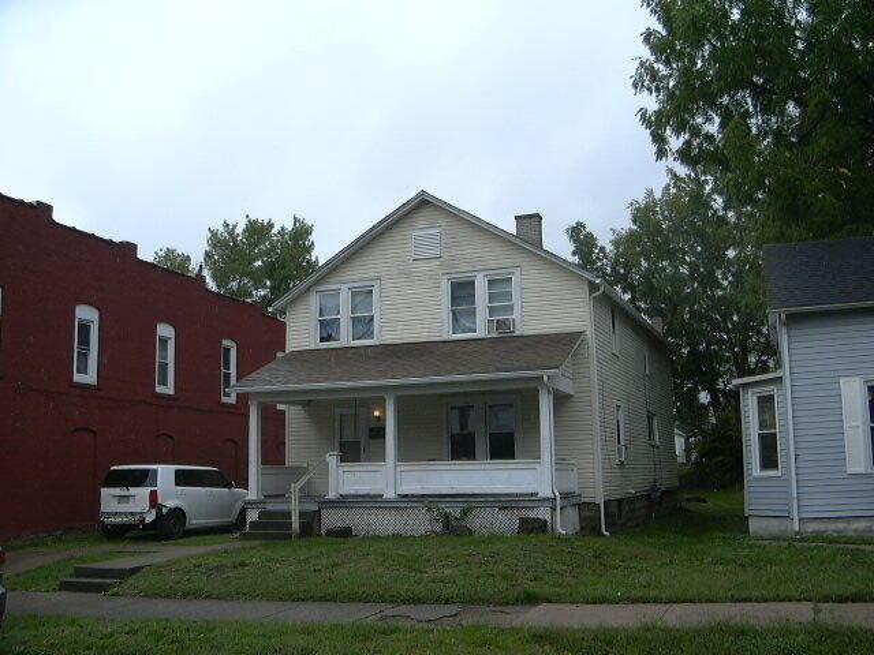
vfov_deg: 40.7
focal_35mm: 35
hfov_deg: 52.6
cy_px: 328
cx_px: 437
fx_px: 884
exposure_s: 1/523
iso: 100
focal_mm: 5.4
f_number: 2.8
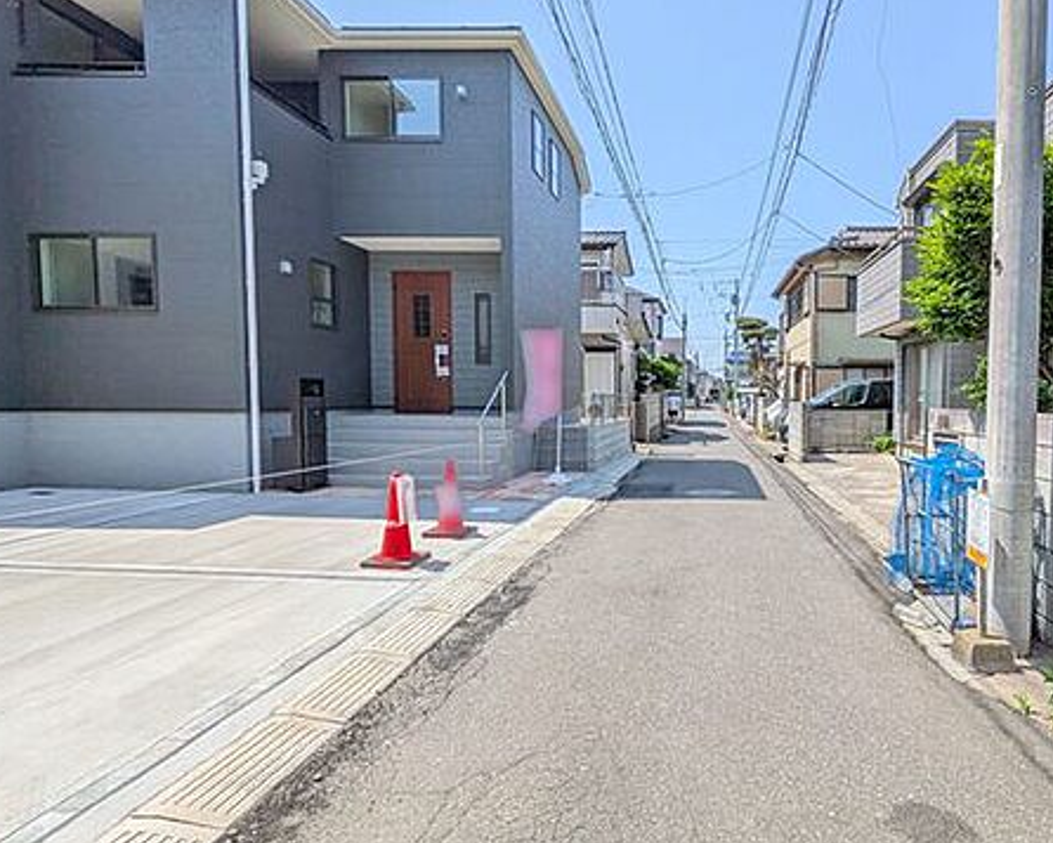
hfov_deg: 80.6
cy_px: 426
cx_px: 699
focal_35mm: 19
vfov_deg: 70.9
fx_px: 592
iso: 51
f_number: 2.2
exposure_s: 1/2532
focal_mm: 1.83
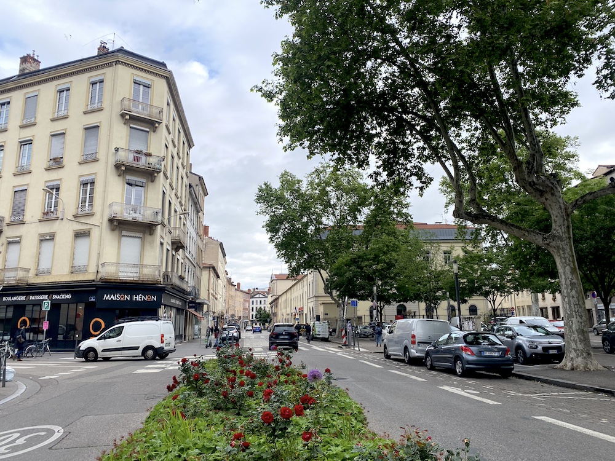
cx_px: 308
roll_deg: -0.5
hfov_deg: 67.3
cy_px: 230
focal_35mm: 26
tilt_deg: +11.8
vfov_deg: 53.1
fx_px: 462
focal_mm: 4.25
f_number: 1.8
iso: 32
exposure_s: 1/905
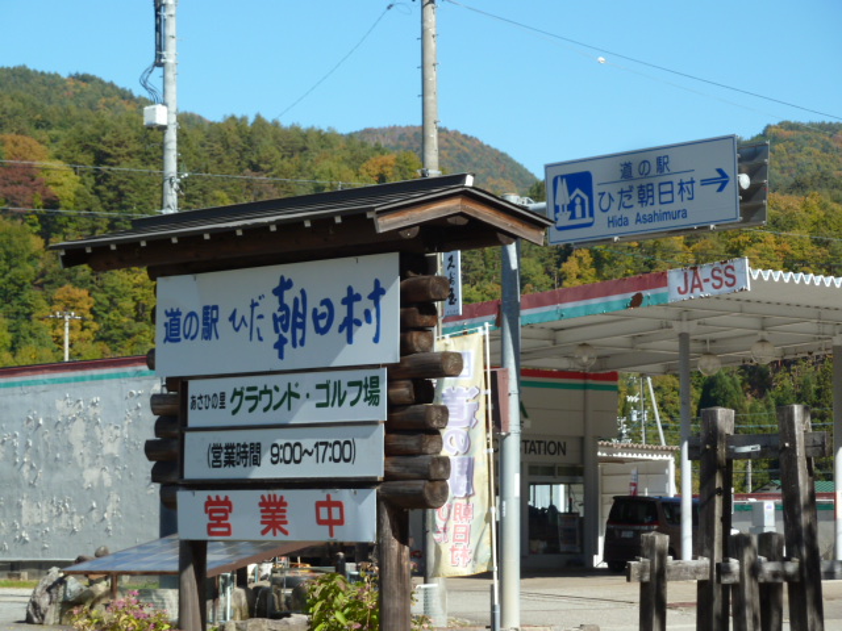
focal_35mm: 111
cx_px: 421
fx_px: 2700
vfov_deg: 13.3
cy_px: 316
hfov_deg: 17.7
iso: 80
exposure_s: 1/320
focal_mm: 18.2
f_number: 4.4
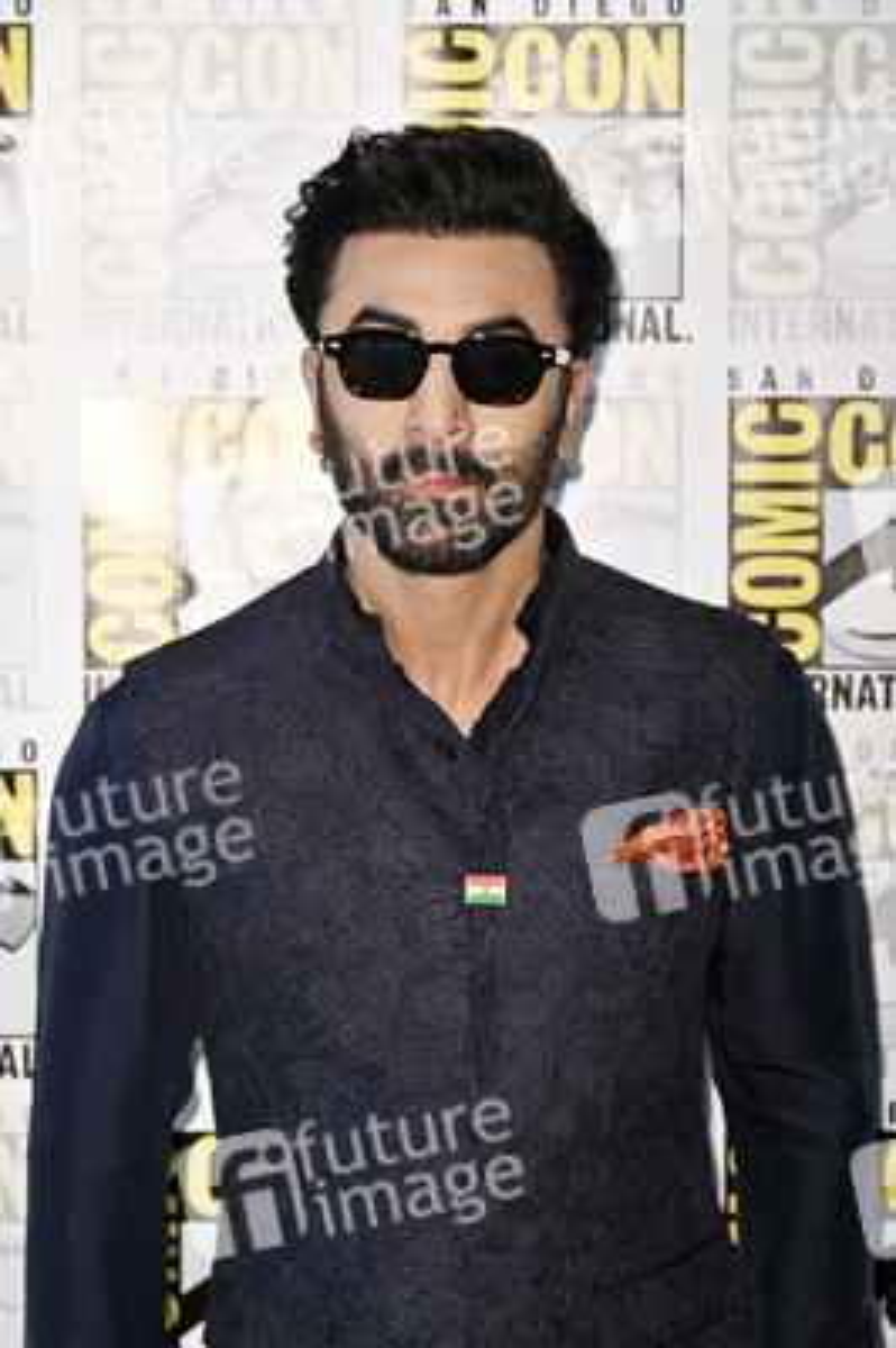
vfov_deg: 22.2
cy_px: 674
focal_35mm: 92
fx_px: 3440
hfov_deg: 14.8
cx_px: 448
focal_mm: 92
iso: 1250
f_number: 5
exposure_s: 1/250
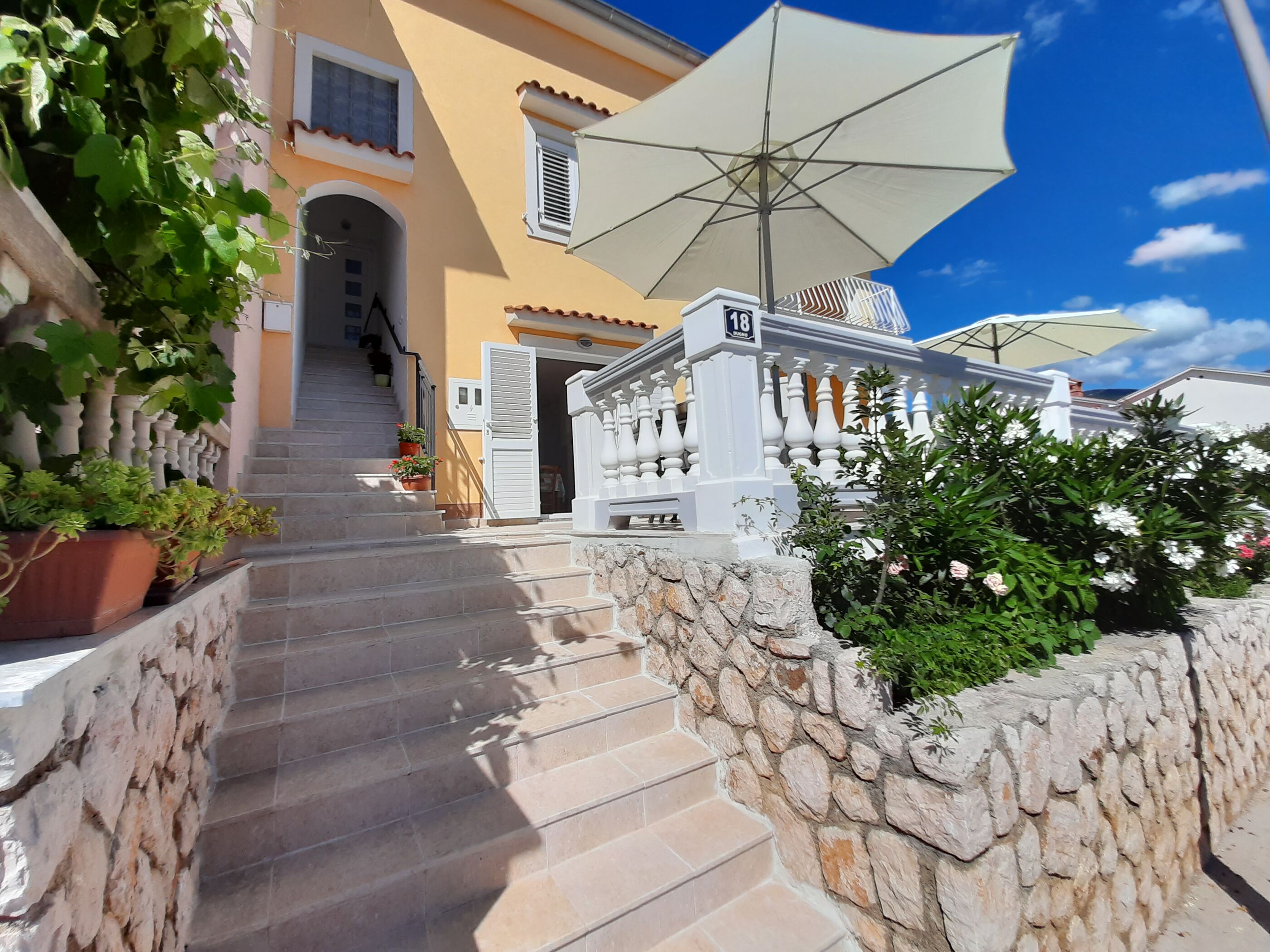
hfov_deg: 106.2
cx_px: 635
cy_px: 476
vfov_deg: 89.9
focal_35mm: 13
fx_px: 477
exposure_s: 1/2370
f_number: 2.2
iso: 40
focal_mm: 1.42
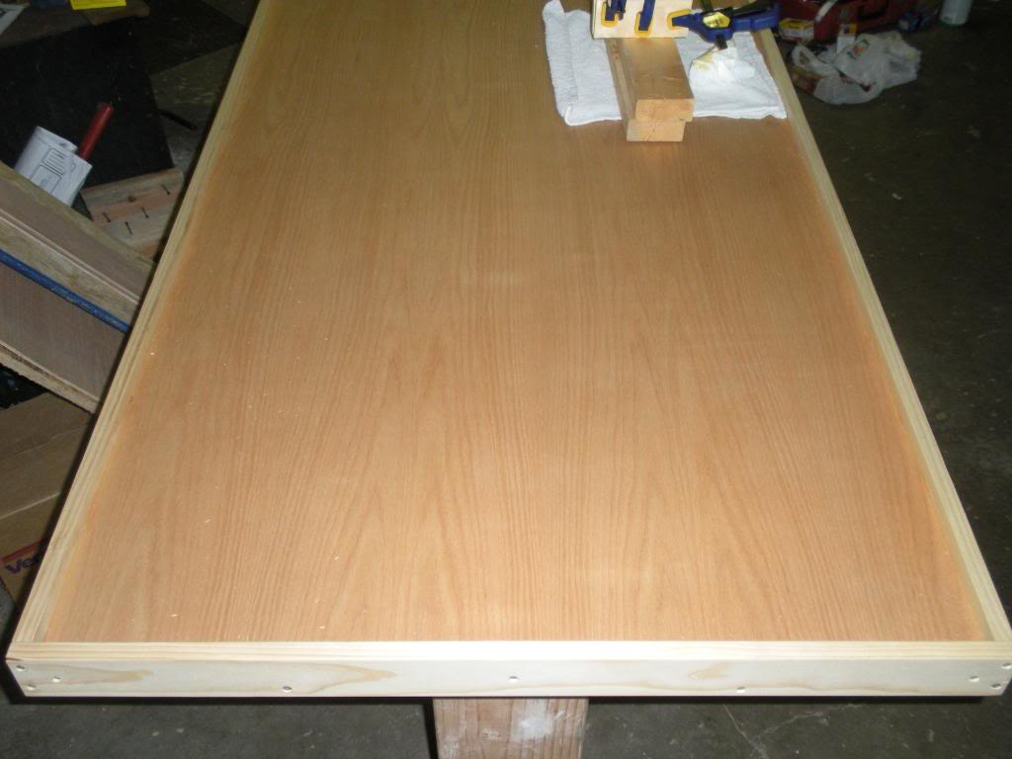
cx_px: 506
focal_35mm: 36
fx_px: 1052
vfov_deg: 39.7
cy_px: 380
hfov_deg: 51.4
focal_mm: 6.3
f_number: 3.5
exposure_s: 1/60
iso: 216
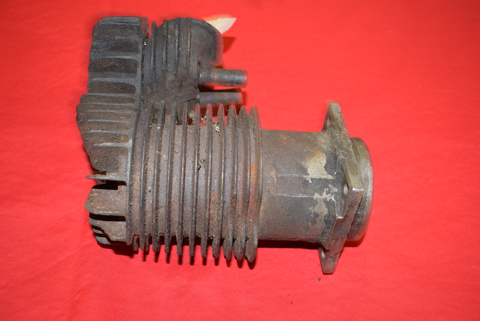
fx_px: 520
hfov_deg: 49.5
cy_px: 160
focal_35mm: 39
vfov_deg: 34.3
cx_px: 240
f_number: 5.6
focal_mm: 26
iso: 400
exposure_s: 1/30
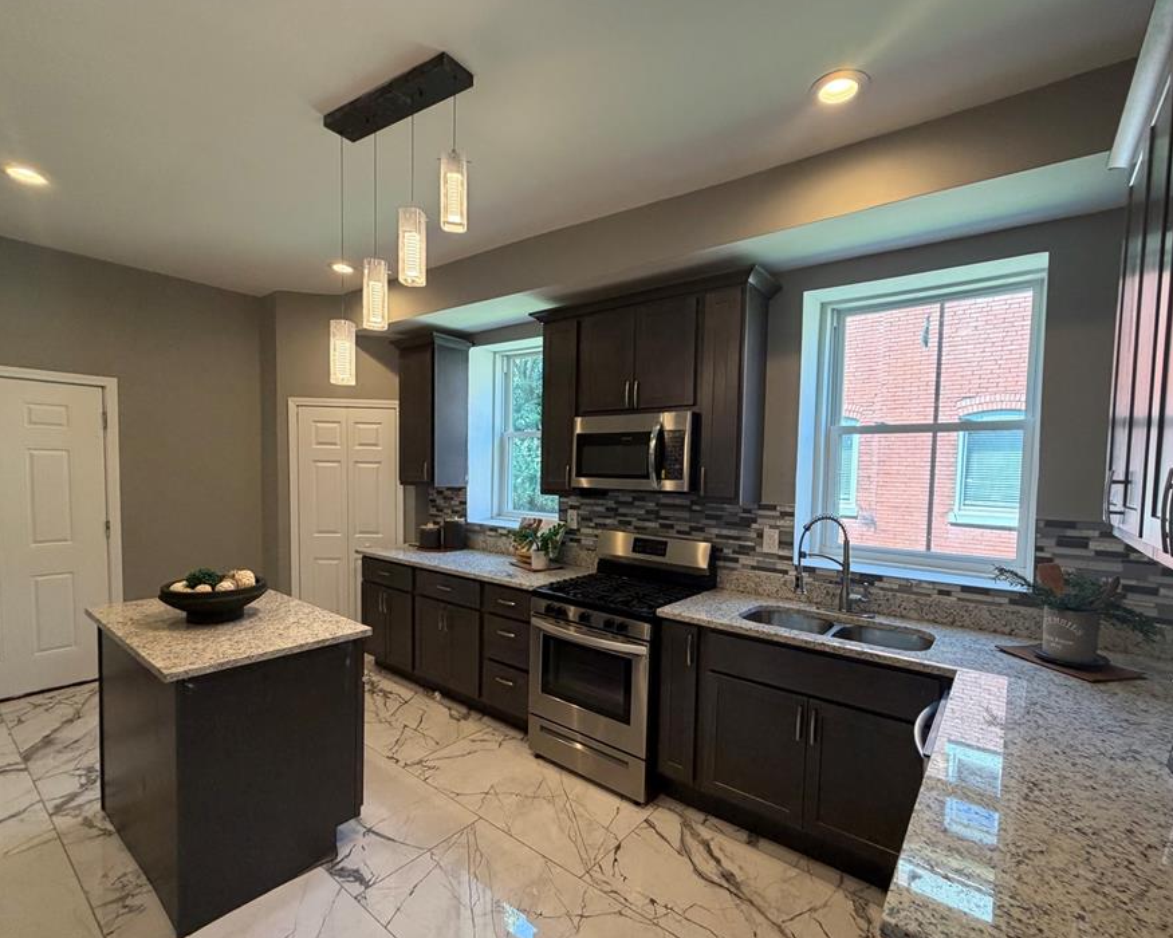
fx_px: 555
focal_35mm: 16
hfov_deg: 93.1
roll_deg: -0.4
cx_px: 598
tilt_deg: -3.9
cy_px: 501
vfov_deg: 80.3
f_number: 2.2
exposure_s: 1/120
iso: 250
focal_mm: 2.22
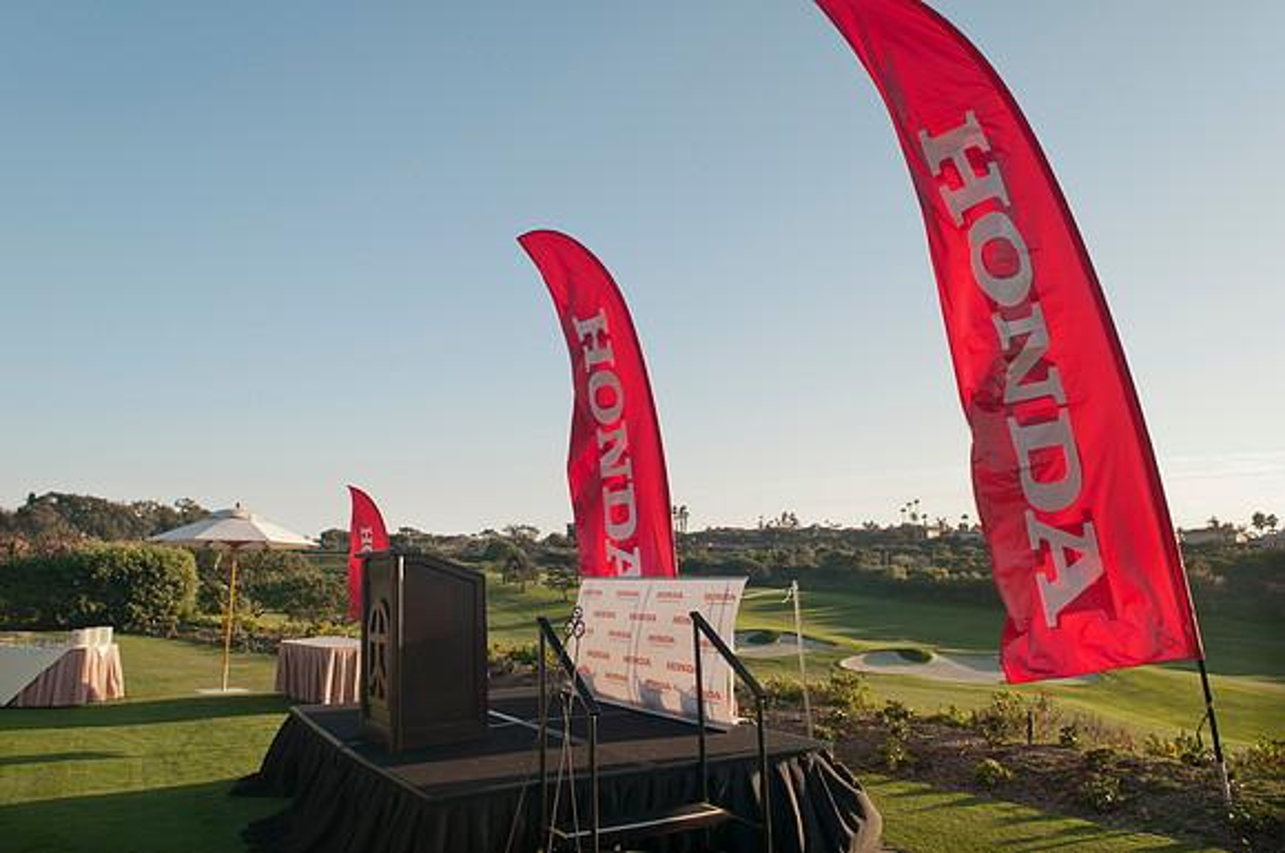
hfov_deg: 70.5
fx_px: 909
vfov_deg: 50.3
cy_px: 426
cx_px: 642
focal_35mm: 26
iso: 200
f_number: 7.1
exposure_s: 1/100
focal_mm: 17
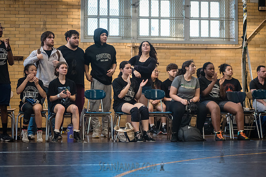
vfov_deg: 13.3
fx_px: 763
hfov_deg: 19.8
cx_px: 133
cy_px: 88
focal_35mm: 103
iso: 4000
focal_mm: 100
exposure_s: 1/400
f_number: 3.5
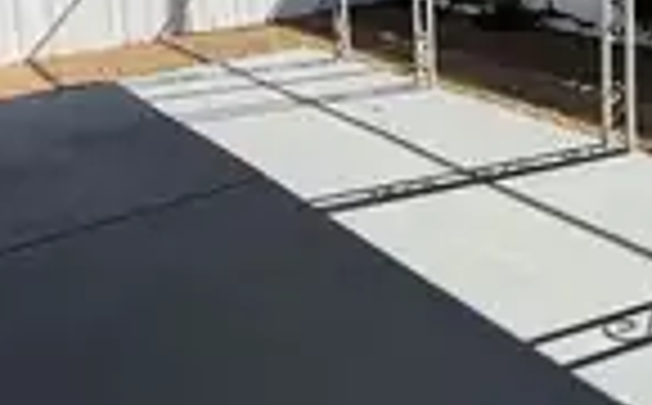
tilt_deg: -5.1
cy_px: -50
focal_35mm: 41
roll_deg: +2.4
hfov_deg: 45.0
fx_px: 727
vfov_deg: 28.1
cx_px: 553
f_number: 2.2
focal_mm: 2.22
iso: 20
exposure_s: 1/820
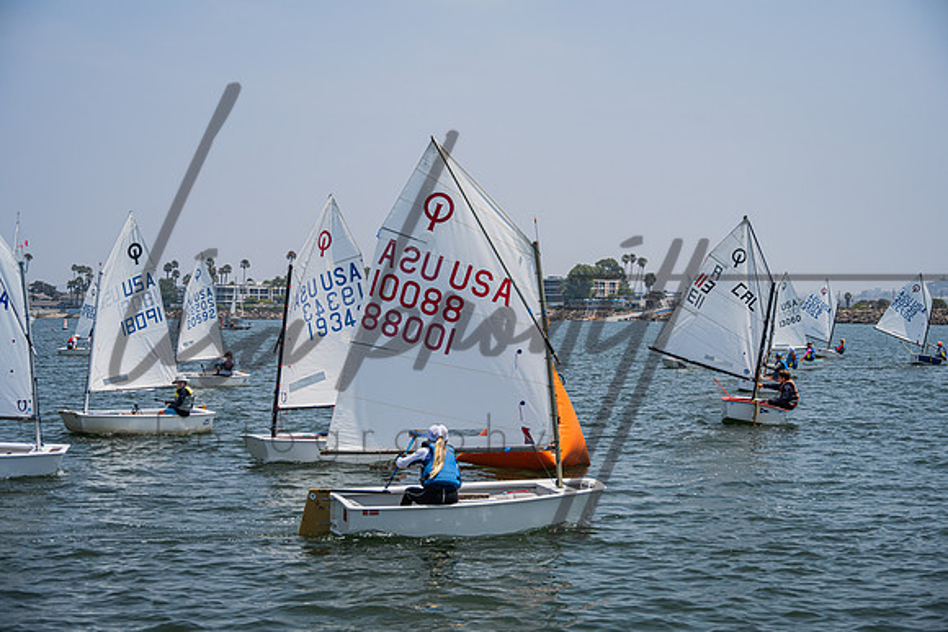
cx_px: 474
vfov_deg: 19.2
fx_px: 1874
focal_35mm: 71
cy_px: 316
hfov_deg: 28.4
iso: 320
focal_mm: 70
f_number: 6
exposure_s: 1/2000
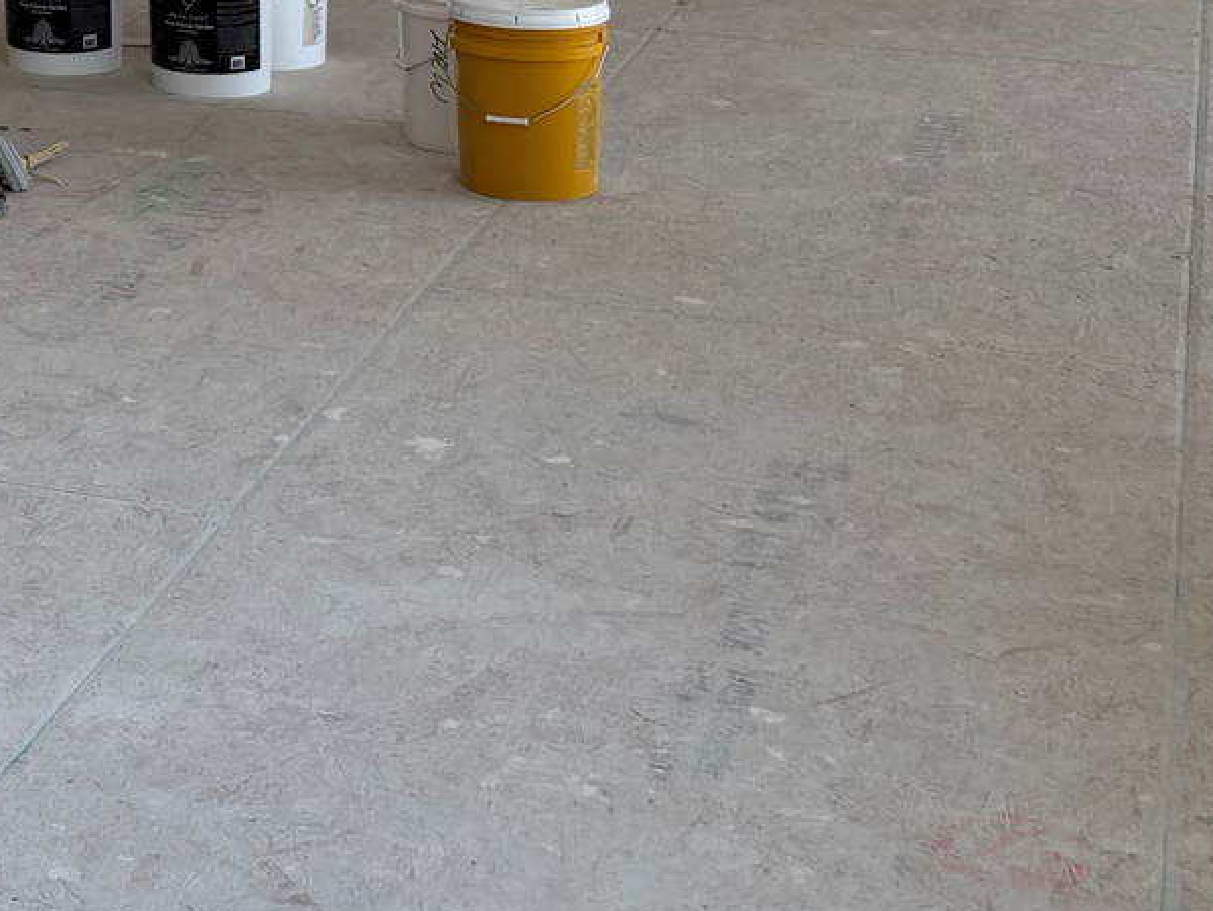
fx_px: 3120
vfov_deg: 15.4
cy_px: -442
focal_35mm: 89
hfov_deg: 20.6
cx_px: -221
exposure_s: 1/128
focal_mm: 5.96
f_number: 1.6
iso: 32
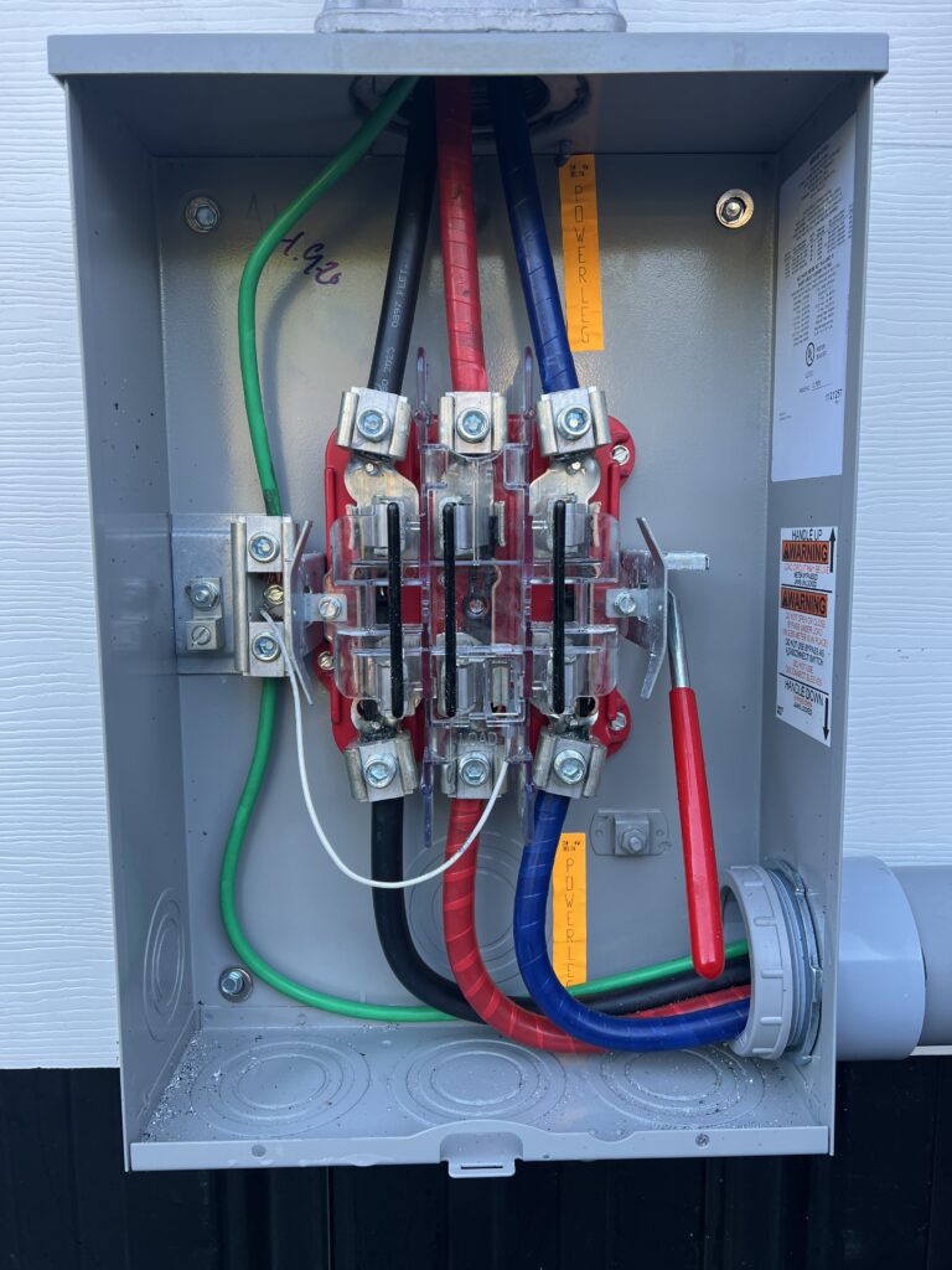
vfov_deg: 67.3
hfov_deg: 53.1
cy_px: 635
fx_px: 953
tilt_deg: -5.6
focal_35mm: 26
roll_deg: -0.1
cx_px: 476
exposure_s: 1/121
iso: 32
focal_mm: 5.7
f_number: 1.5
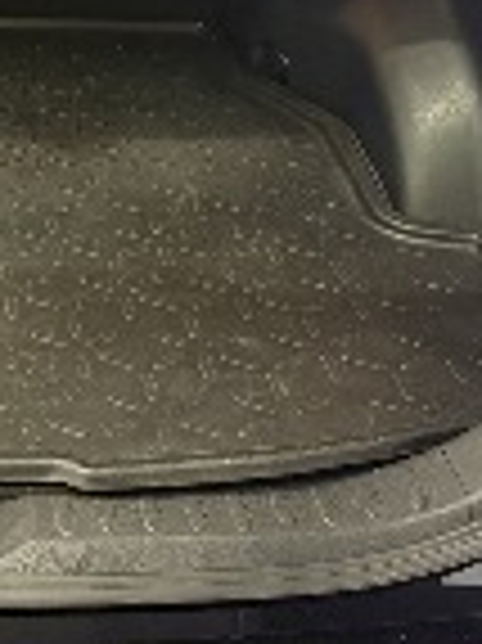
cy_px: 99
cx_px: -95
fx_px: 1302
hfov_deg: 19.7
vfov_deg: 27.1
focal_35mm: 70
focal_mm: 6.76
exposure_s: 1/33
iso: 640
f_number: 1.78
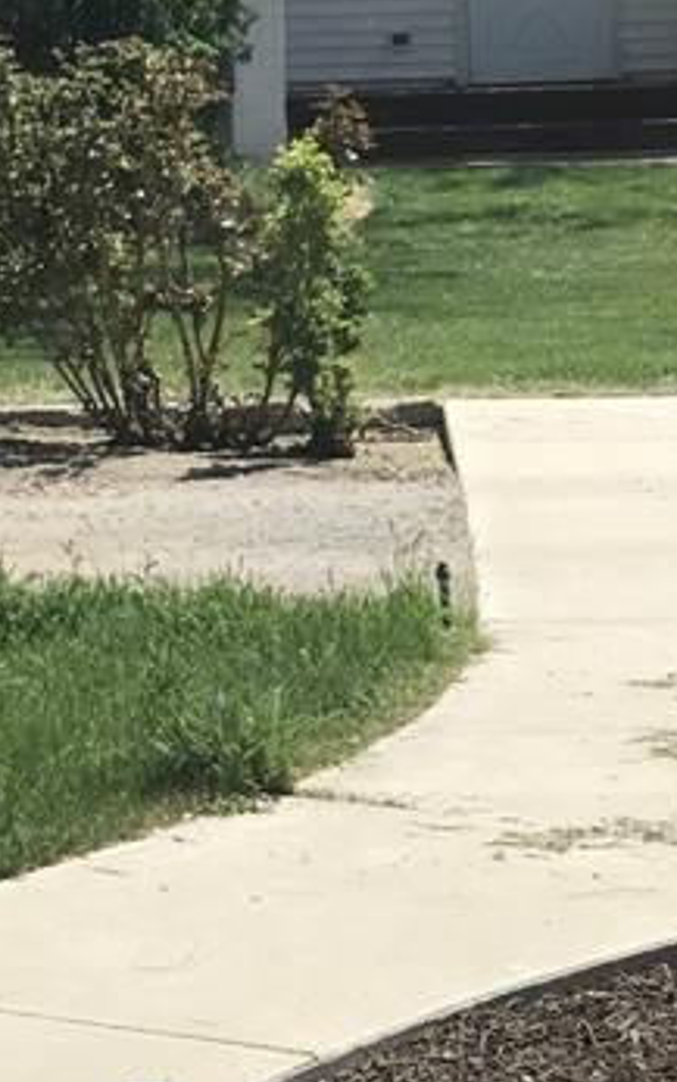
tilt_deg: -8.3
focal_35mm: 167
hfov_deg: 7.8
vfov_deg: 12.5
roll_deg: +3.0
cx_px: -131
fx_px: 4928
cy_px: 717
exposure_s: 1/1168
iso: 20
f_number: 2.8
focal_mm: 6.6
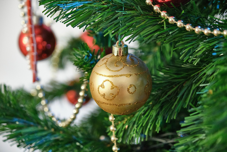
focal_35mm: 120
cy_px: 76
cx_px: 114
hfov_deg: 17.1
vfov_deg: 11.4
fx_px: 757
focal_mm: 80
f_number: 4
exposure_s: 1/8
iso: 3200
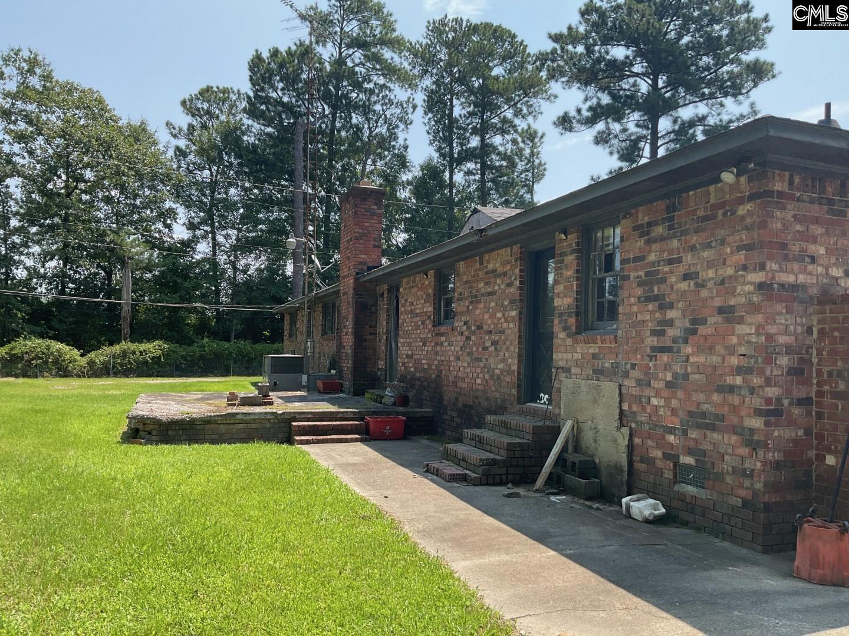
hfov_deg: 61.7
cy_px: 318
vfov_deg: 48.2
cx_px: 424
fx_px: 711
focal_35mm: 29
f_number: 1.8
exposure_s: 1/719
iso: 16
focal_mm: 3
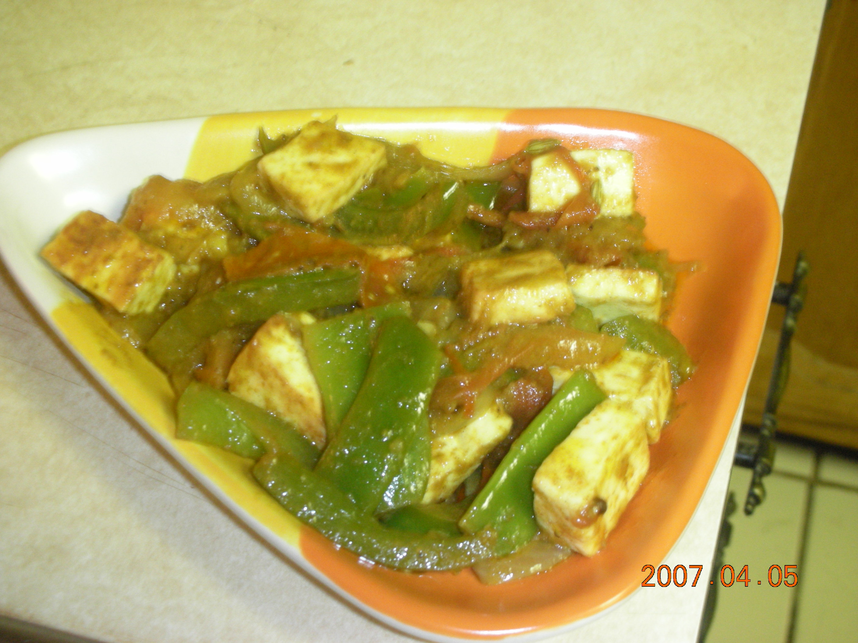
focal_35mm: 61
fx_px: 1512
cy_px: 322
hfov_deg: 31.7
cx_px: 429
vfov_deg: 24.0
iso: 200
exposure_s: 1/4.6
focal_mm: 10.1
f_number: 4
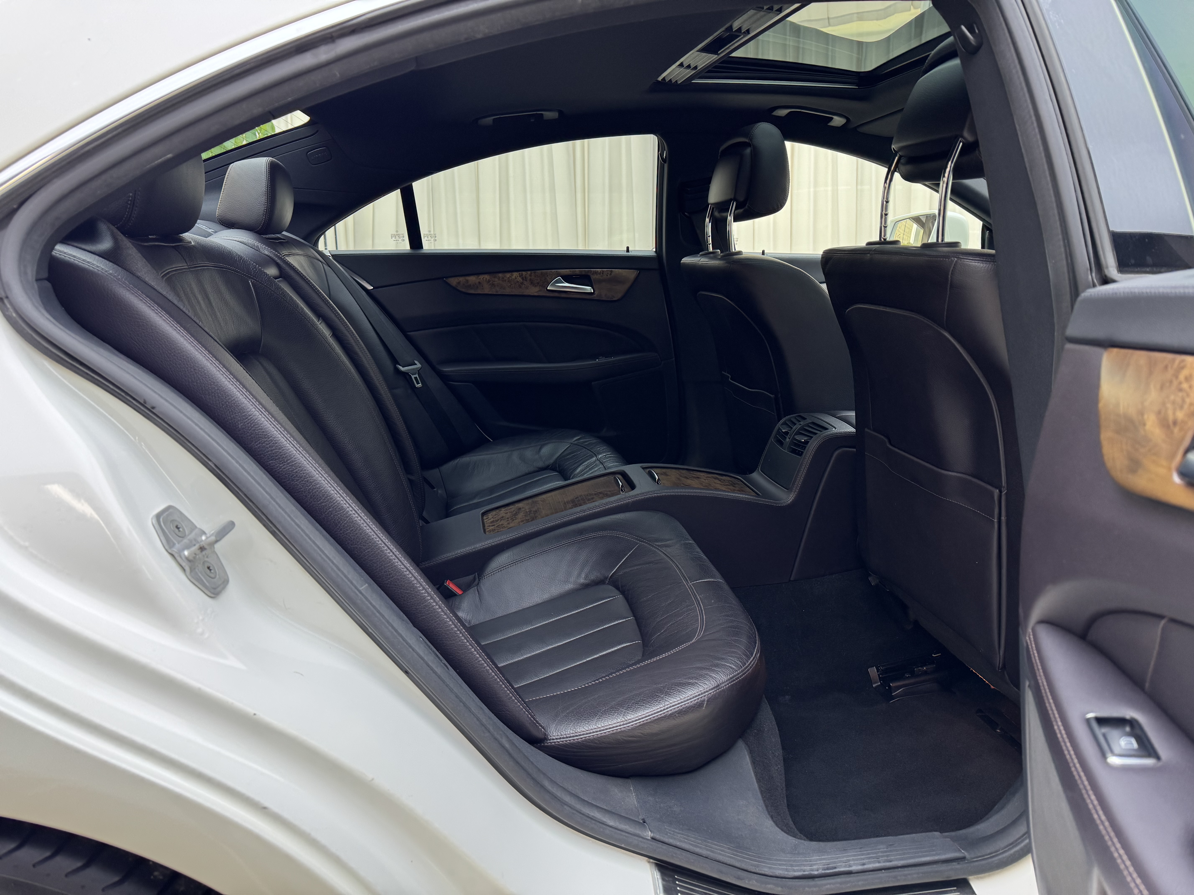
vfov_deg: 56.8
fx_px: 828
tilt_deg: -13.9
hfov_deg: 71.6
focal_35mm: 24
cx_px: 597
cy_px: 448
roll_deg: +0.0
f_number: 1.78
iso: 125
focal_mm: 6.76
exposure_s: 1/100
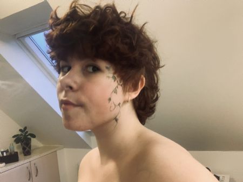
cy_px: 91
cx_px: 122
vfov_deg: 44.2
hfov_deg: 56.8
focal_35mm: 32
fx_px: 225
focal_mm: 2.87
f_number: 2.2
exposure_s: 1/41
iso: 320
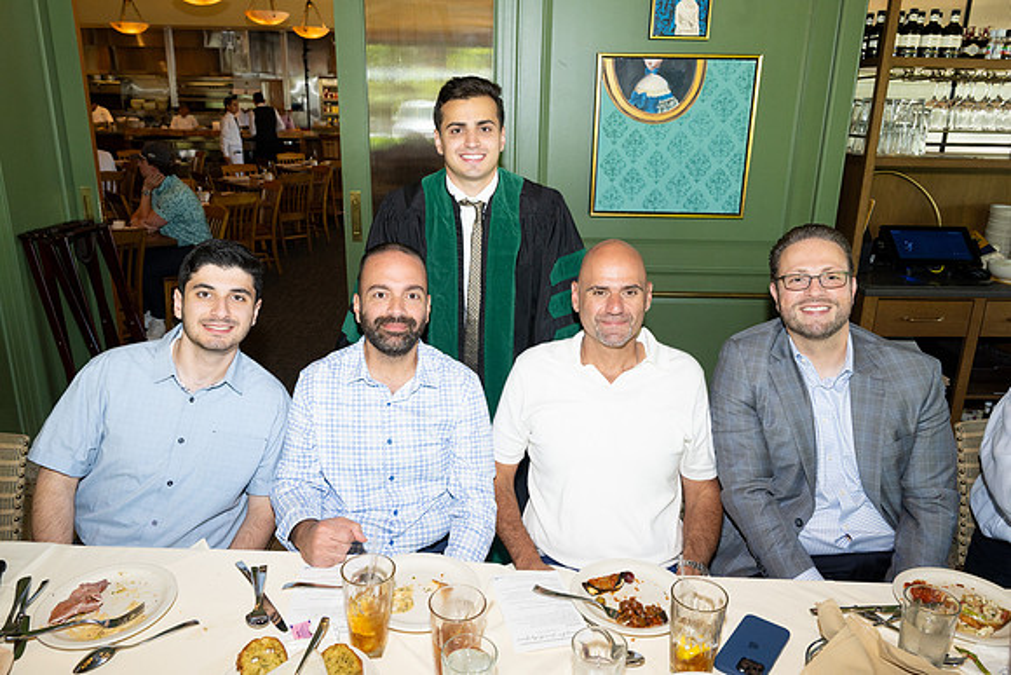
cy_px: 338
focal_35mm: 27
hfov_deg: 67.4
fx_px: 758
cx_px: 506
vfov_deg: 48.0
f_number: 5.6
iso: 800
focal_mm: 27
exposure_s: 1/80
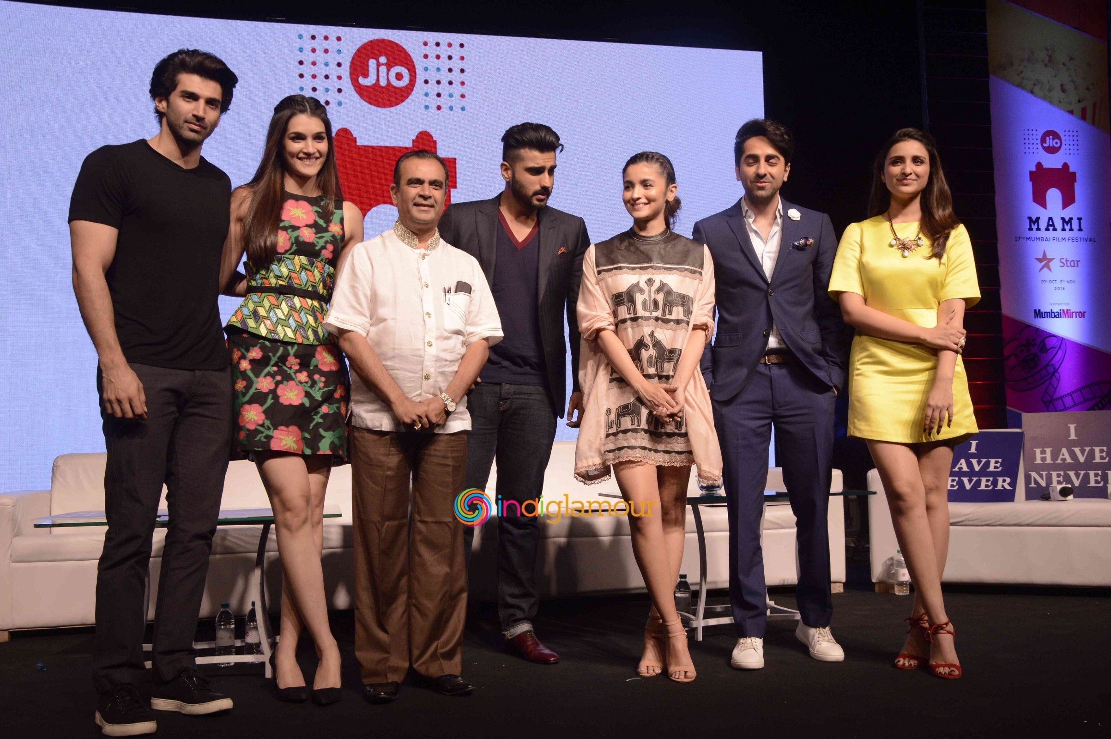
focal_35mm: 36
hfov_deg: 53.2
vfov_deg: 36.8
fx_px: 1110
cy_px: 370
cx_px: 556
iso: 800
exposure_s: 1/160
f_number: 8
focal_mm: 24
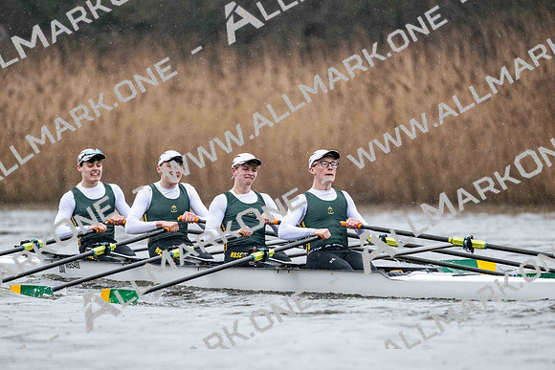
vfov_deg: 3.4
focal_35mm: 400
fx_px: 6168
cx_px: 278
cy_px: 185
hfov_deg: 5.2
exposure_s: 1/1600
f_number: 4.5
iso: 6400
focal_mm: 400
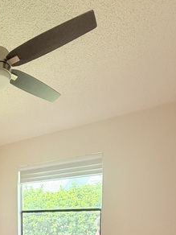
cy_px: 237
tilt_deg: -5.1
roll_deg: +1.5
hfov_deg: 38.0
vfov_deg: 47.0
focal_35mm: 32
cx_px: -10
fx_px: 217
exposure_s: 1/121
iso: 160
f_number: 2.2
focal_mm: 2.22
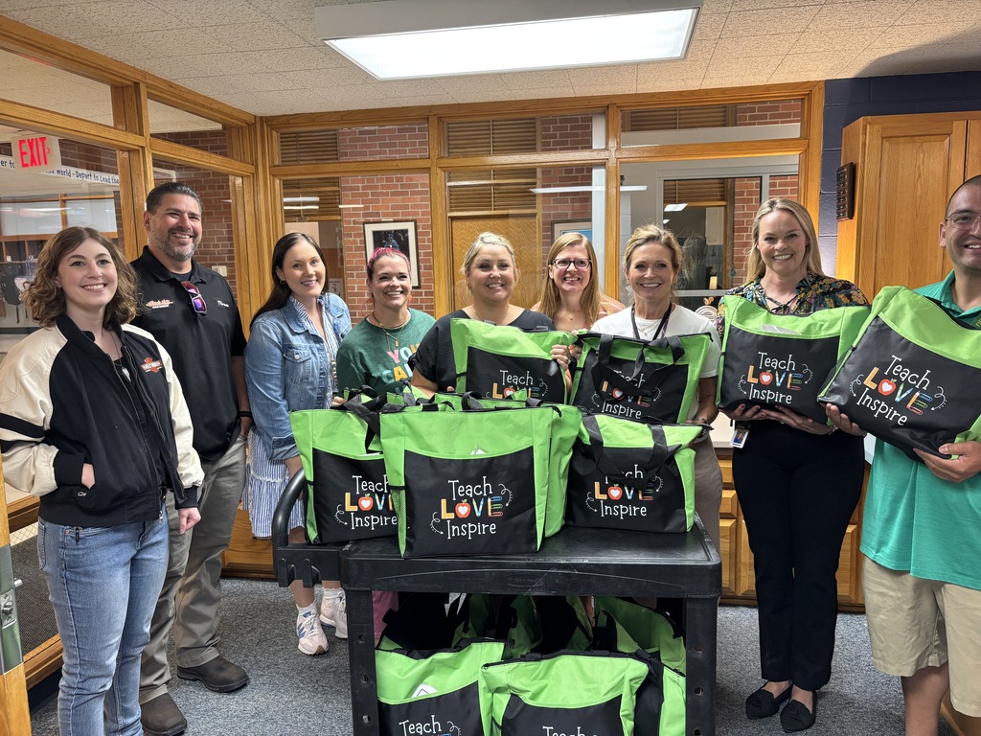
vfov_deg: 53.1
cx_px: 490
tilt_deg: -8.6
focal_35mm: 26
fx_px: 737
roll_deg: +1.3
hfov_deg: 67.3
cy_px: 368
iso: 160
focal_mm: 5.96
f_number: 1.6
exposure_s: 1/60
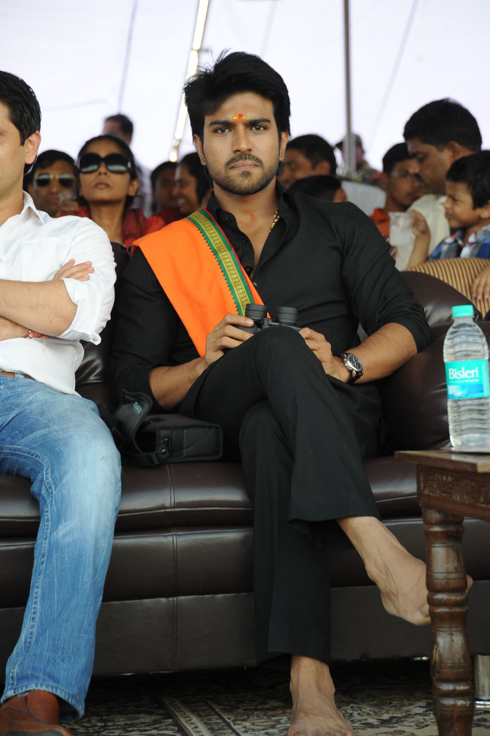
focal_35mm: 120
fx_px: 2452
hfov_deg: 11.4
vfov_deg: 17.1
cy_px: 368
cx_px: 245
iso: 500
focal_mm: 120
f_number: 6.3
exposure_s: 1/125
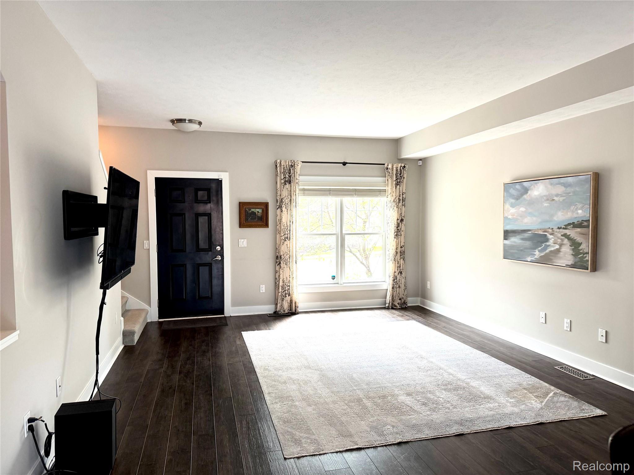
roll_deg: +0.2
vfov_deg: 56.8
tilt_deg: -2.5
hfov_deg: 71.6
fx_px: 440
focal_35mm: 24
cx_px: 317
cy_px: 238
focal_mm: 6.76
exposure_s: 1/120
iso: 125
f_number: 1.78
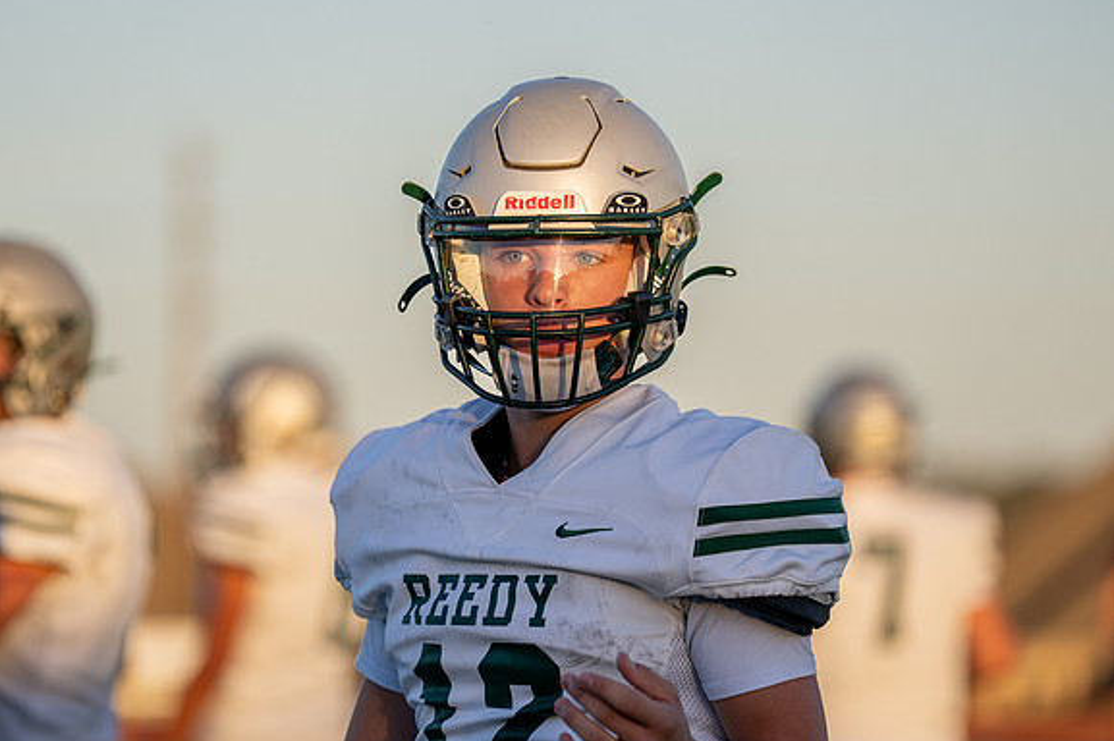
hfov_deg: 8.3
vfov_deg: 5.5
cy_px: 323
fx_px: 7700
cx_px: 513
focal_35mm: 249
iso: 400
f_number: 2.8
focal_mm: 200
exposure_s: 1/2500
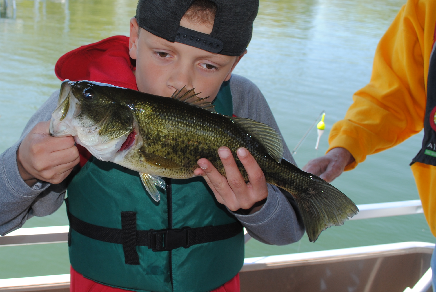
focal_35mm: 44
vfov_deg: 30.5
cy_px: 116
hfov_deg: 43.7
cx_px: 137
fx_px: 534
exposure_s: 1/200
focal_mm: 18
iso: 100
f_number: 5.6
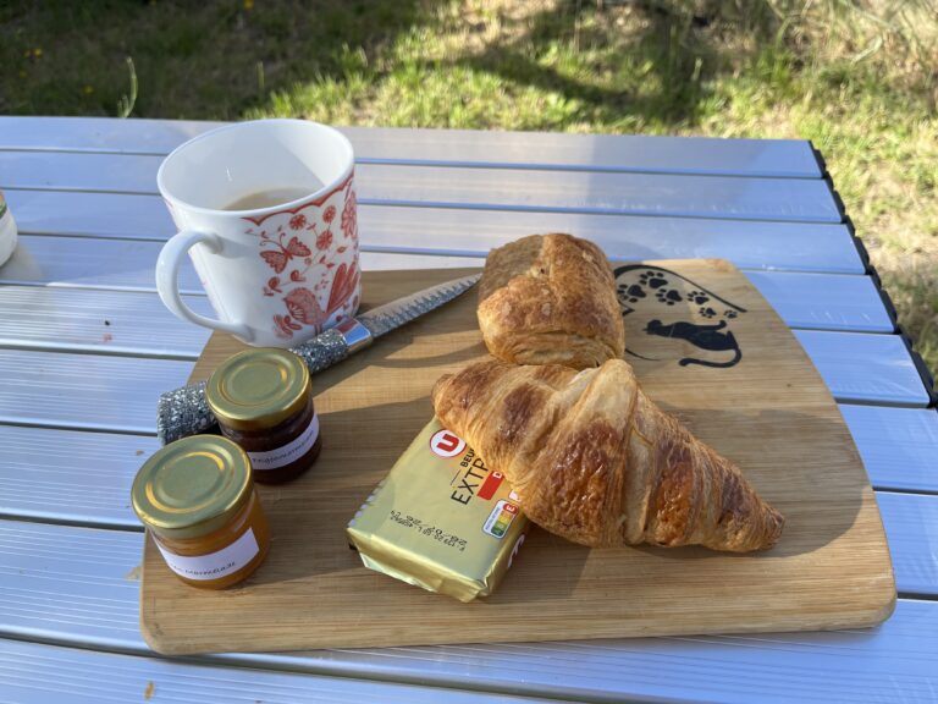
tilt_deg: -44.3
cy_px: 352
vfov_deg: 53.1
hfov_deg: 67.3
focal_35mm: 26
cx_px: 469
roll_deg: +3.8
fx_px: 705
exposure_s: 1/1175
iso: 50
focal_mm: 5.1
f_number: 1.6
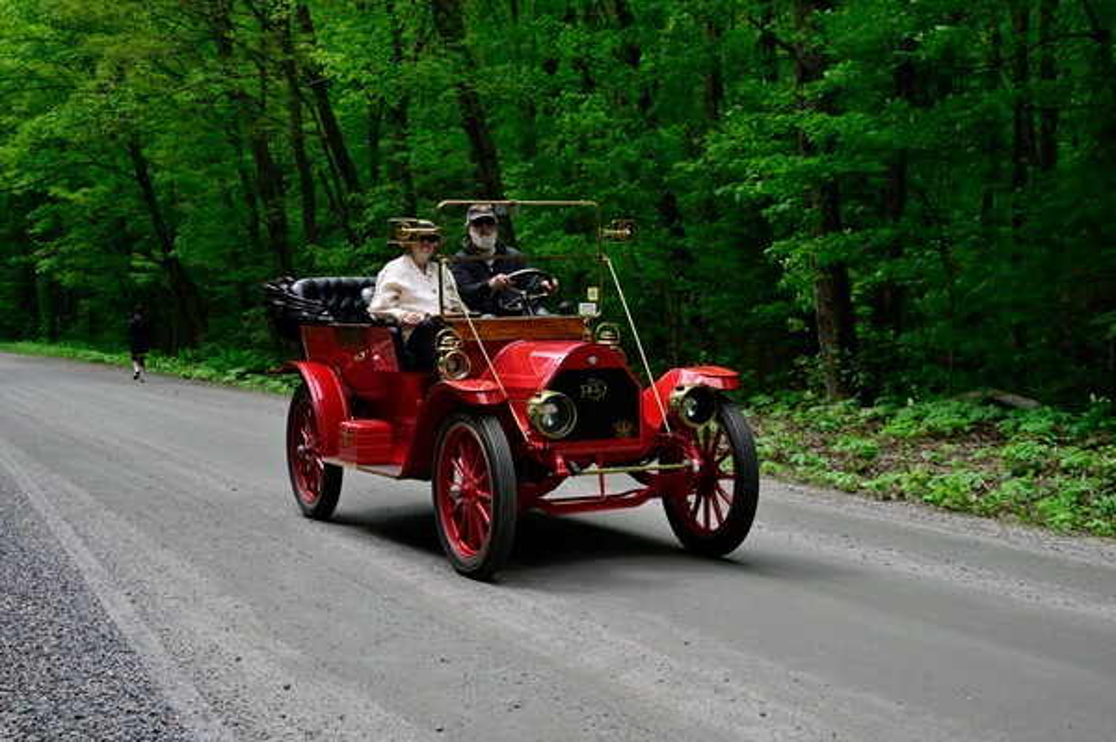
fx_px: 1580
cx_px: 558
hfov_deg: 38.9
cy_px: 371
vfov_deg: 26.4
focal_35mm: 51
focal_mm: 51
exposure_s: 1/500
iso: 1000
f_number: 13
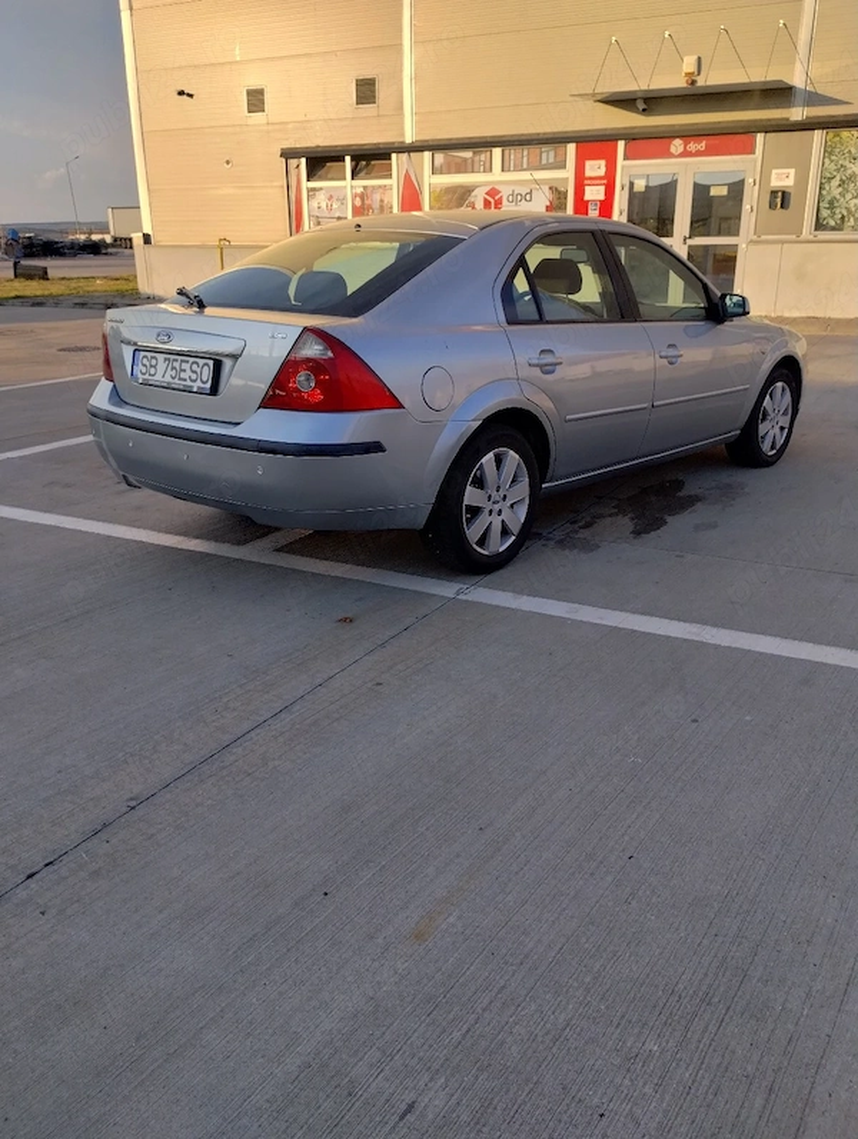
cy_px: 570
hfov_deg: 49.9
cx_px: 429
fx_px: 923
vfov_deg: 63.4
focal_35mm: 28
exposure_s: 1/667
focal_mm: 4.27
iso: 100
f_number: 1.8
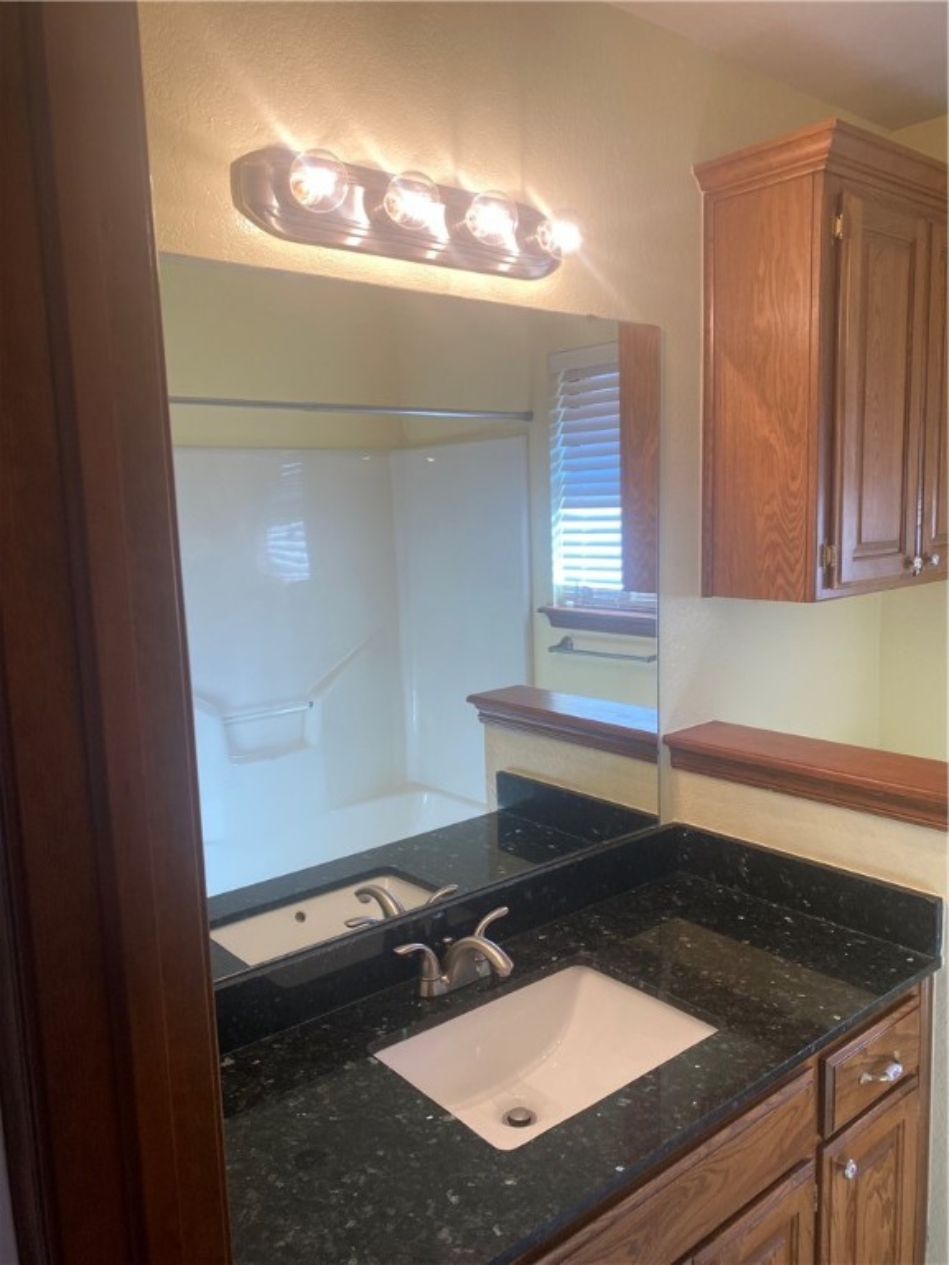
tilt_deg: -7.6
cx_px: 474
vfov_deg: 67.3
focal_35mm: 26
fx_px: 950
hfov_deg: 53.1
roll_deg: +1.7
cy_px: 632
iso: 80
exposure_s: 1/120
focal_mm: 4.25
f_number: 1.8
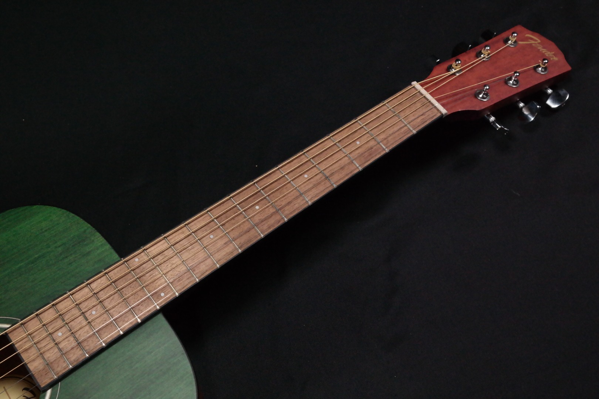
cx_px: 300
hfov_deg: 39.6
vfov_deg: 27.0
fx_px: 832
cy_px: 200
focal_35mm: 50
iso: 3200
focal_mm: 33
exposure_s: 1/160
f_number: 9
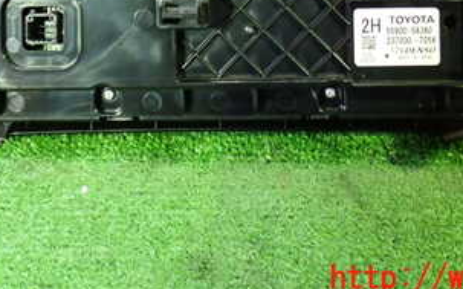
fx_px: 795
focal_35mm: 63
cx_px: 217
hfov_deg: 32.5
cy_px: -46
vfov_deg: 19.5
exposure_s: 1/30
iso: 640
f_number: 2.3
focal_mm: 5.4
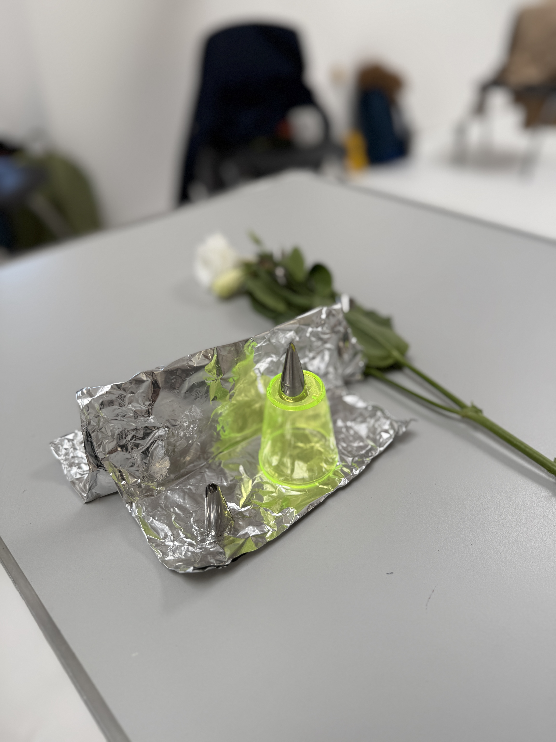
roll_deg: +1.4
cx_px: 278
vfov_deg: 71.6
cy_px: 371
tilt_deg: -36.5
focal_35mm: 24
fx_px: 514
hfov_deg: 56.8
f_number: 1.78
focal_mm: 6.76
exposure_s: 1/367
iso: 80
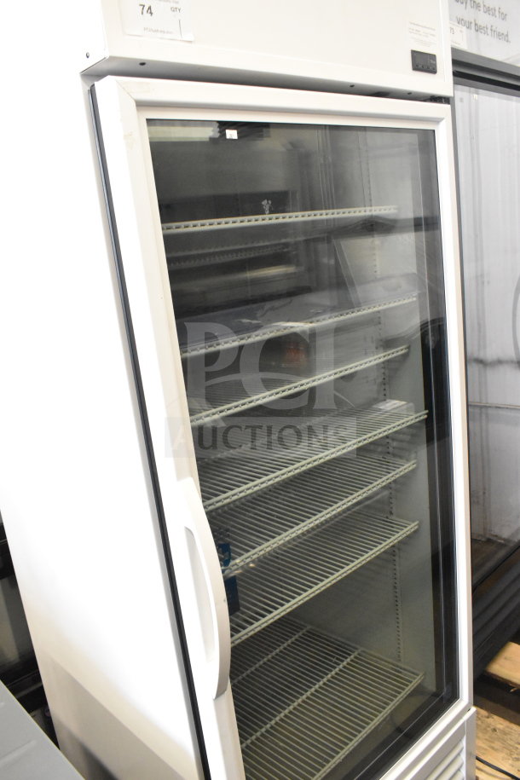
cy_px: 390
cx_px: 260
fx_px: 585
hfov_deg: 47.9
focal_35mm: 27
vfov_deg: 67.4
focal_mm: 18
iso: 6400
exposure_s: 1/160
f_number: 6.3
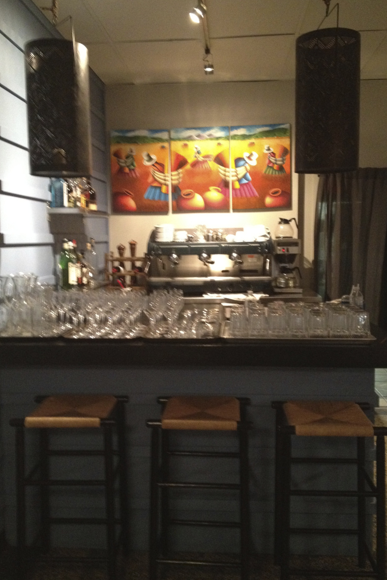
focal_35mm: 37
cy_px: 288
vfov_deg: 51.9
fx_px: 597
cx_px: 198
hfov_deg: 35.9
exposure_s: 1/15
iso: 500
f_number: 2.4
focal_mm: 4.28
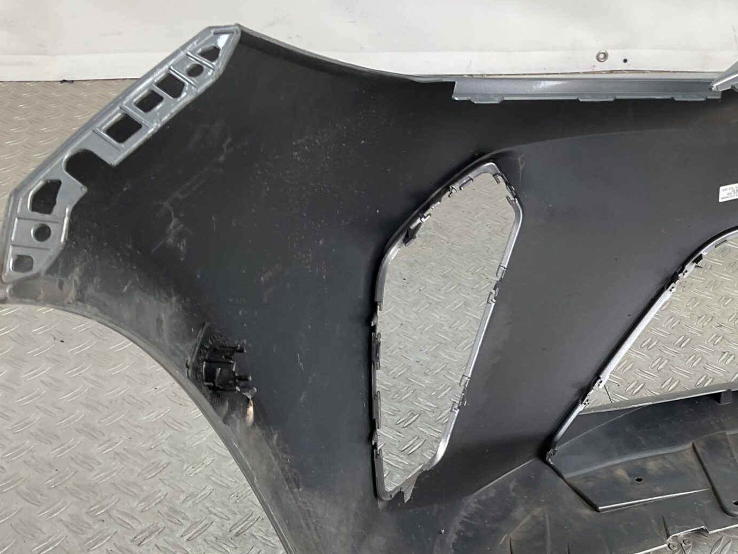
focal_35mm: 54
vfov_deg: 27.0
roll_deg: -9.9
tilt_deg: -33.5
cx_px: 617
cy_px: 313
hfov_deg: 34.2
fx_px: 1151
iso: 16
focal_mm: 3
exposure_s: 1/120
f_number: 1.8
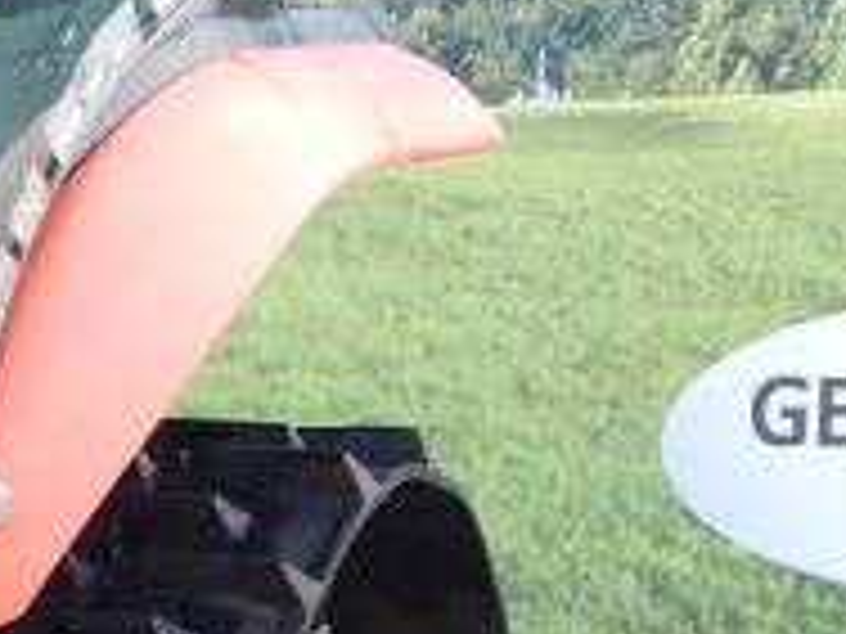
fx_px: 4986
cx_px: -634
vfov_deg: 7.3
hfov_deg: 9.3
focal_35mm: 204
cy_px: 423
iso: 400
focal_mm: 8.6
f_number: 3.7
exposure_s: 1/250
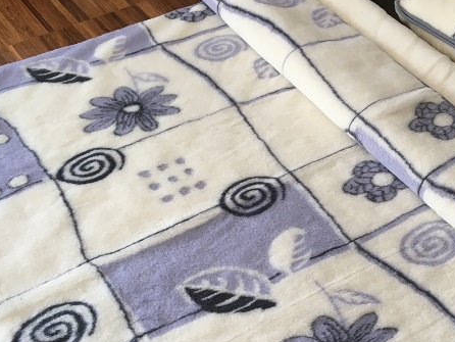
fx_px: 684
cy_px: 236
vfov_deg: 27.8
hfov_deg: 36.2
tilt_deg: -47.9
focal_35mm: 52
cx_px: 322
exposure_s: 1/33
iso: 32
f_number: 2.2
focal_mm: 4.15
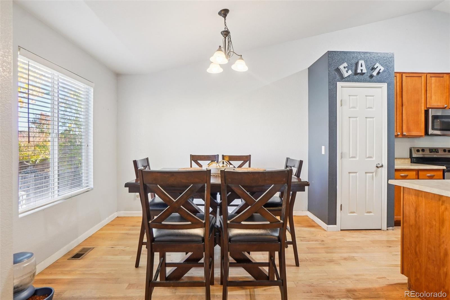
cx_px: 225
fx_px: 200
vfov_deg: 73.7
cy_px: 150
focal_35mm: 16
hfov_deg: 96.7
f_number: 8
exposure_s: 1/6
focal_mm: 11
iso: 400
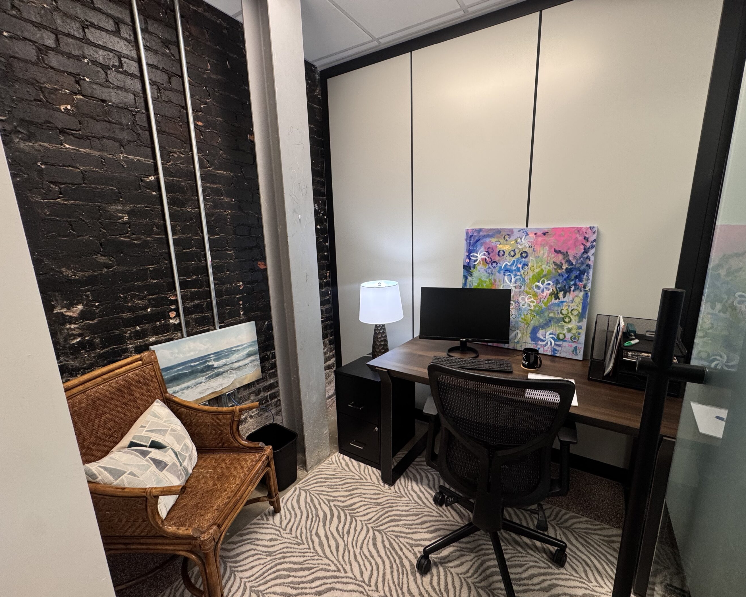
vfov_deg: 84.0
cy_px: 307
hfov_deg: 96.5
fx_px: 331
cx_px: 408
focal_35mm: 15
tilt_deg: -11.6
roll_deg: +1.1
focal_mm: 2.22
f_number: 2.2
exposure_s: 1/120
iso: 160
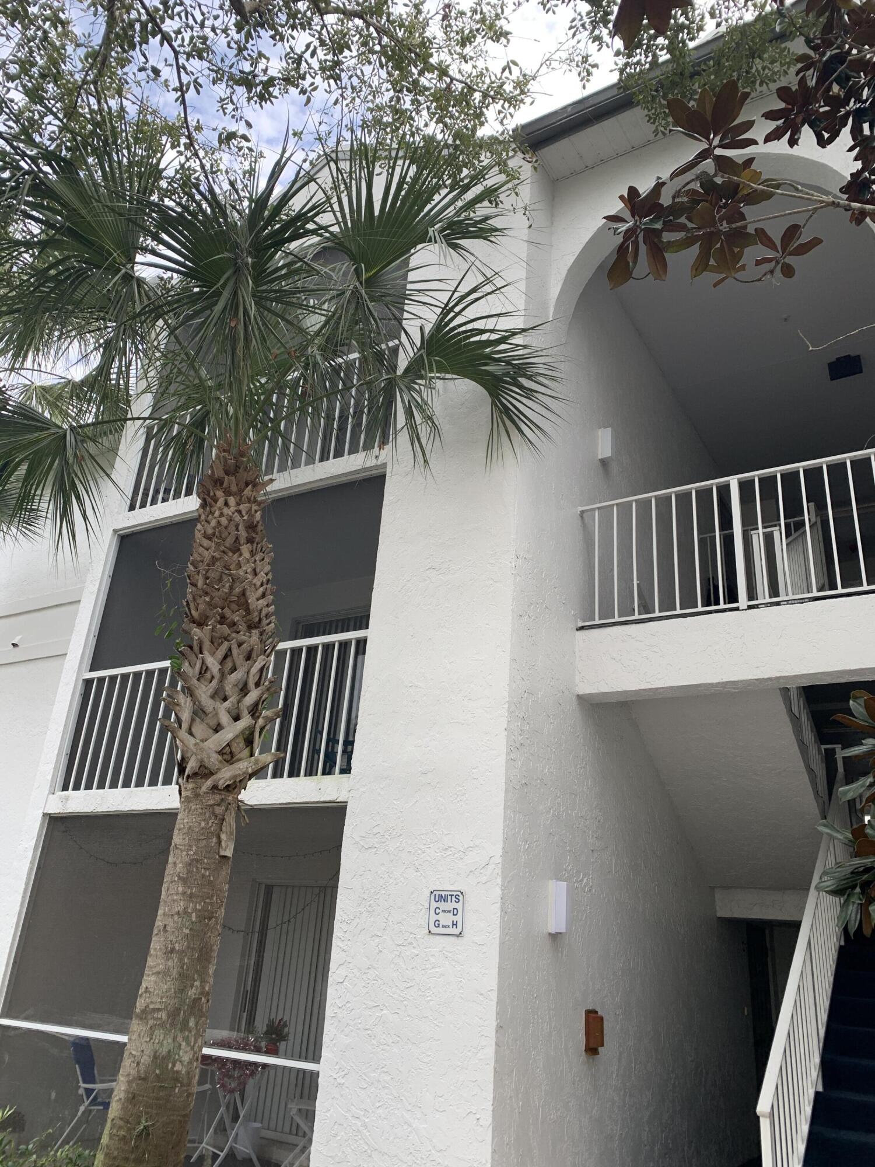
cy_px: 584
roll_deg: -5.0
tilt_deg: +26.2
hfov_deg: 53.1
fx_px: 876
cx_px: 438
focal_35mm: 26
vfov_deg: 67.3
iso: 25
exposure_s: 1/332
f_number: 1.8
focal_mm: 4.25
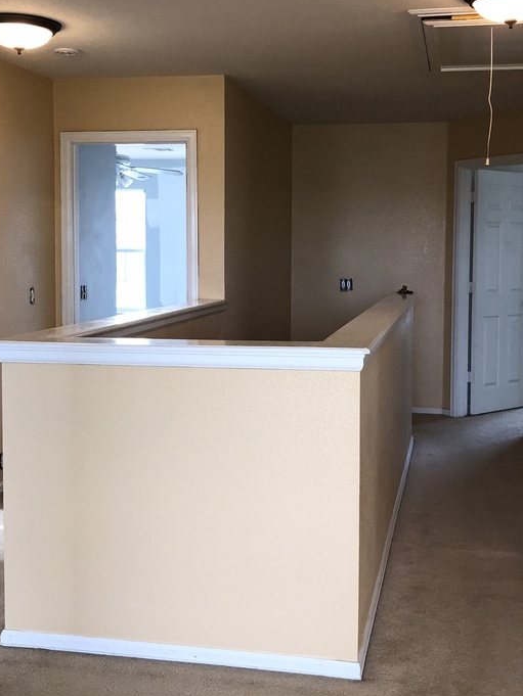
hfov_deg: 31.5
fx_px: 926
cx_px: 284
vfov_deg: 41.2
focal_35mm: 46
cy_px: 311
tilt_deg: -3.6
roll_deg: -0.3
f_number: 1.8
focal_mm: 3.99
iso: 80
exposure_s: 1/120
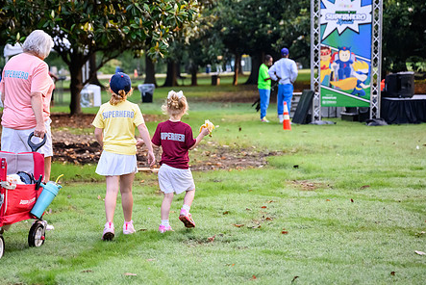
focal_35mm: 111
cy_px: 133
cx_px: 112
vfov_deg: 12.4
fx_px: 1314
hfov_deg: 18.3
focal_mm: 70
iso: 1100
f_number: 2.8
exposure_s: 1/400
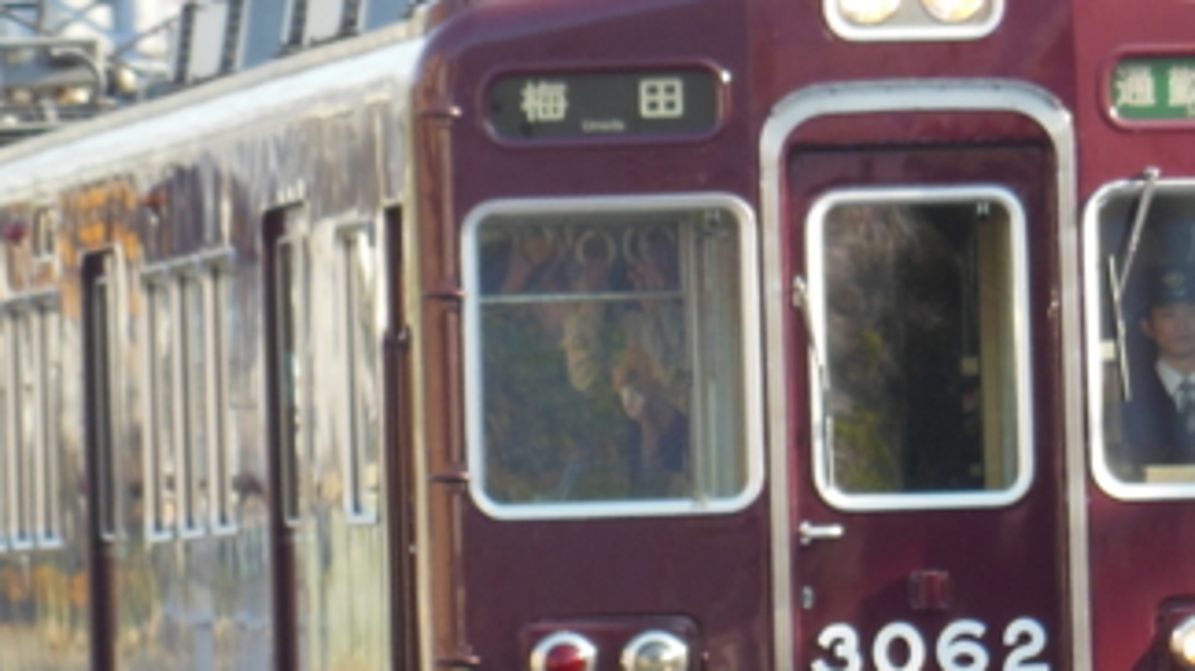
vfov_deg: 2.1
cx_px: 133
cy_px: 302
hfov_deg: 3.6
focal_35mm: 592
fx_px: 18752
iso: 125
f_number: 5.9
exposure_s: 1/80
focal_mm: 39.3
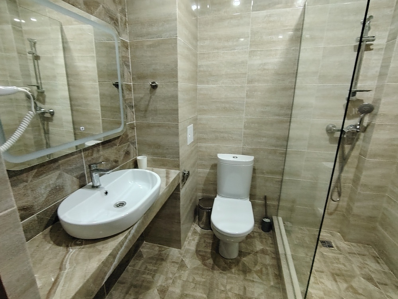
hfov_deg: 91.0
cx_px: 199
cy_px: 150
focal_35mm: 17
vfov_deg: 74.7
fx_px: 195
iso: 331
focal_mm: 1.42
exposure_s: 1/50
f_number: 2.2
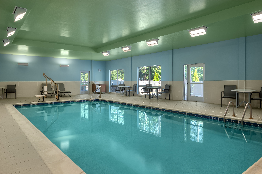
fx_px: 171
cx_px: 131
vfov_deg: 54.0
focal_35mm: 24
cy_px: 87
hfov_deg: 75.0
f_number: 9
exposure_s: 1/60
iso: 100
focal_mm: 23.5
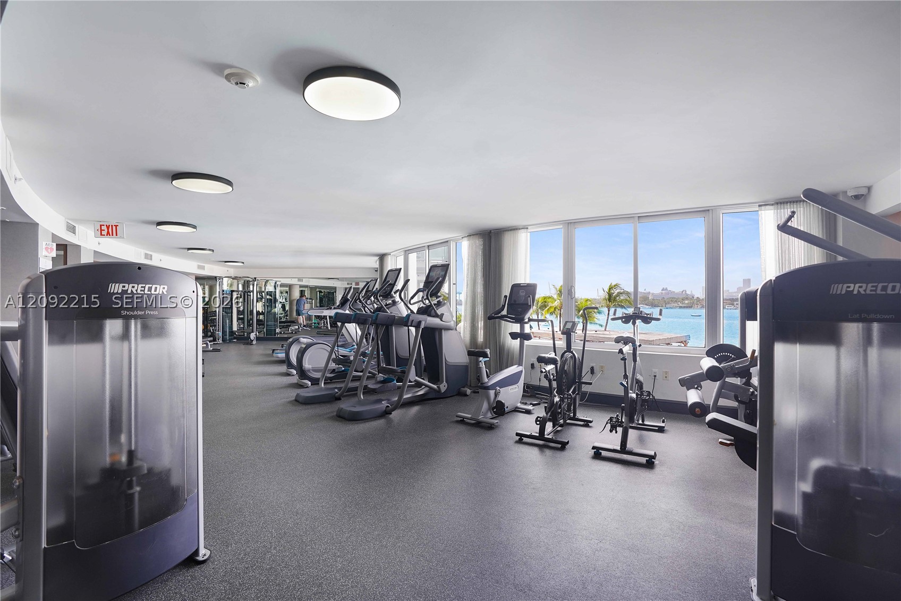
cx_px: 450
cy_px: 300
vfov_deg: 73.8
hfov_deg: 96.7
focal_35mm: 16
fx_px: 400
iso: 320
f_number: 4.5
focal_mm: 16
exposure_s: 1/160
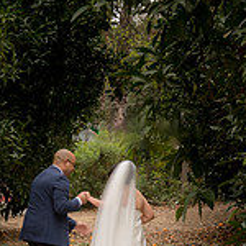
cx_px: 74
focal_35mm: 178
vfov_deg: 9.7
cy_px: 256
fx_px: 1431
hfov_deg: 9.8
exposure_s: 1/25
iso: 640
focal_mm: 70
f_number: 14
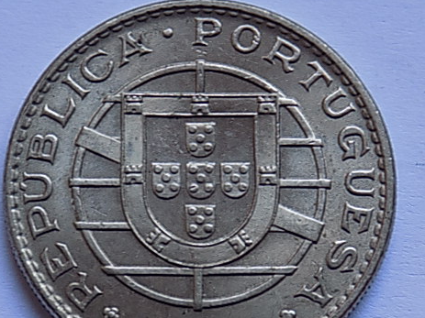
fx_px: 1817
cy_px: 203
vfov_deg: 10.0
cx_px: 194
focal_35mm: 148
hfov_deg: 13.3
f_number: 4.7
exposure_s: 1/30
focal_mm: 19.1
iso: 100
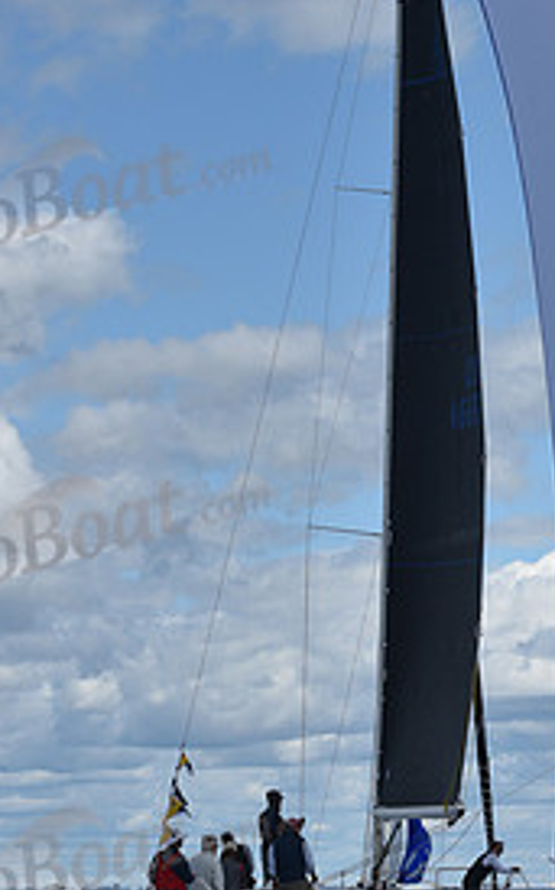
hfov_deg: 8.7
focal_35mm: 151
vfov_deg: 13.8
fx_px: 3658
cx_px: 440
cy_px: 331
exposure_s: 1/800
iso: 250
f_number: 11
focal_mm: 70
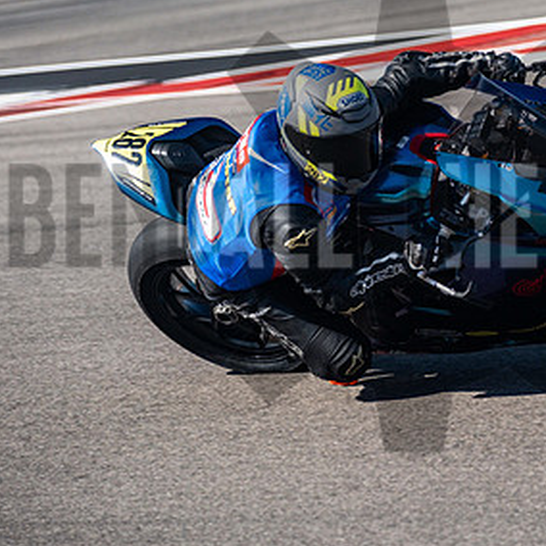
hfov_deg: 6.9
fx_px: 4551
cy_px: 218
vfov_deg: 6.9
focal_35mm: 255
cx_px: 413
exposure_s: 1/2500
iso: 640
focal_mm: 98.2
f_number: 2.8
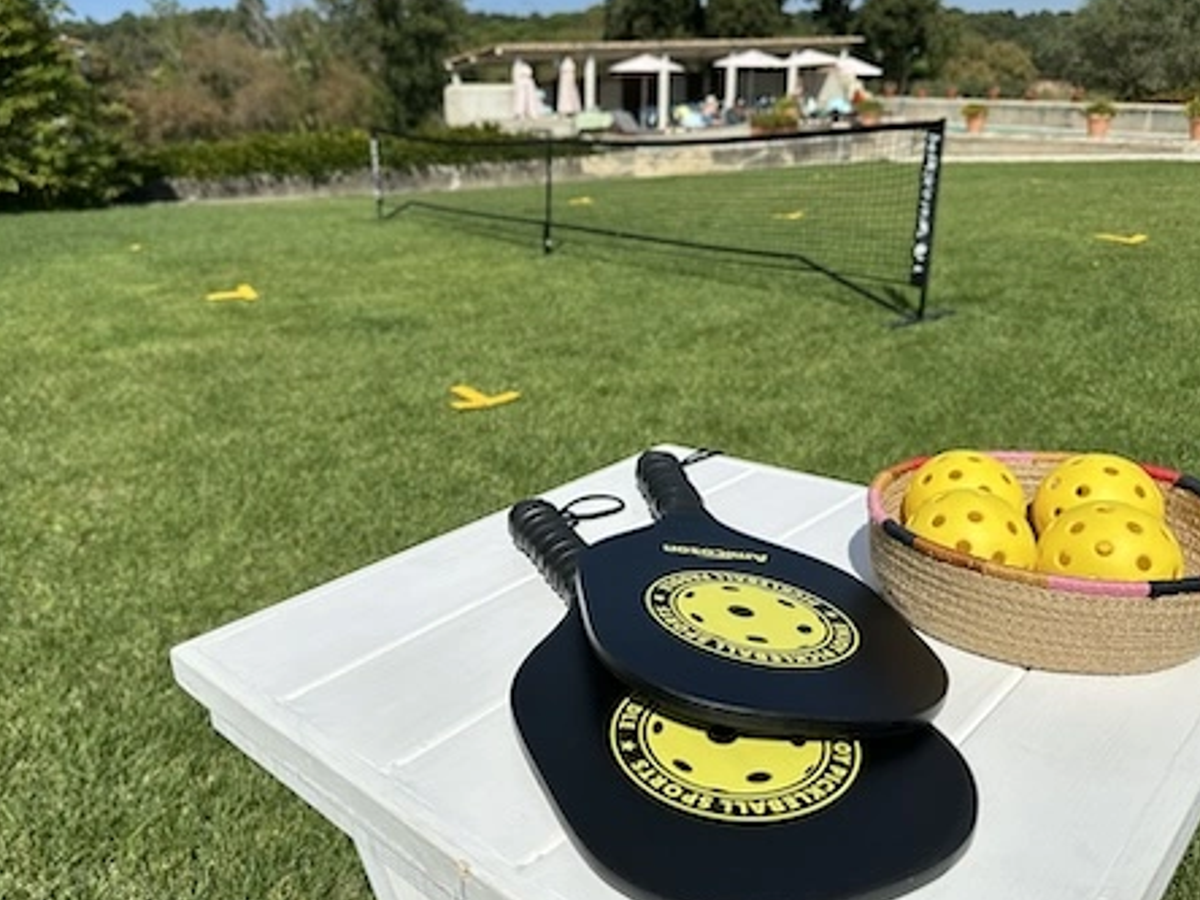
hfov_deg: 65.2
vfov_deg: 51.3
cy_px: 423
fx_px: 936
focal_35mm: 27
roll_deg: +1.8
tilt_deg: -20.4
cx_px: 551
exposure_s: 1/8929
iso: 80
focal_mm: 6.86
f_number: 1.78
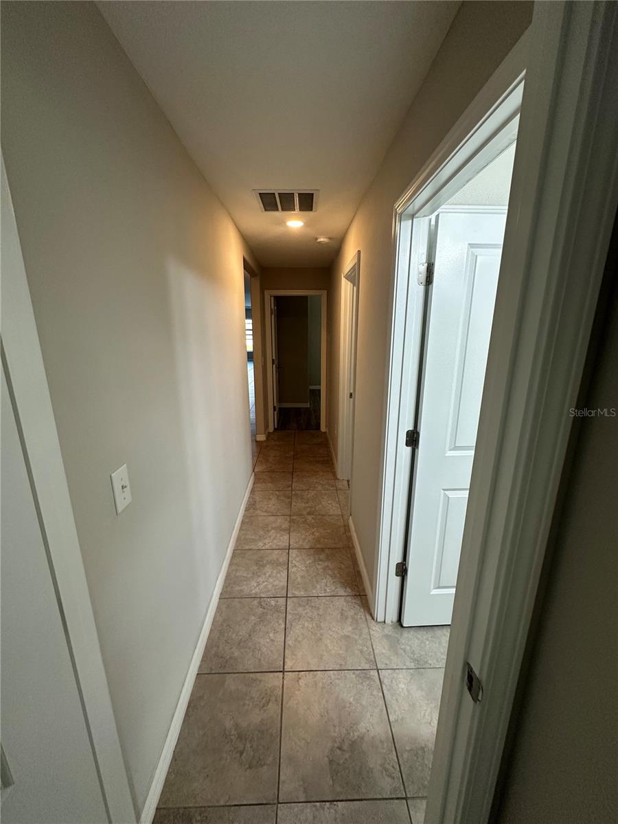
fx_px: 333
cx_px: 309
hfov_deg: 85.7
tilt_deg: -14.0
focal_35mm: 14
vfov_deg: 102.1
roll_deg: -0.4
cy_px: 412
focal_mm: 2.22
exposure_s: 1/120
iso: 200
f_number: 2.2
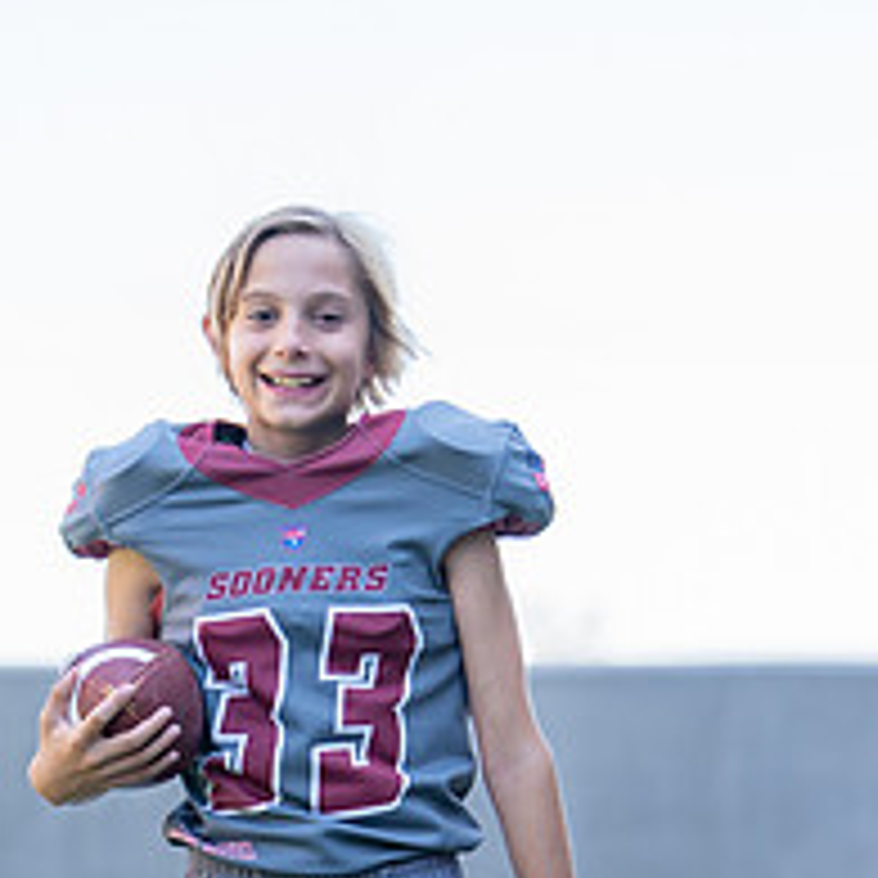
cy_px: 895
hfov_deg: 11.4
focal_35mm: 153
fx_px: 4391
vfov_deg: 11.3
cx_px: 366
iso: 100
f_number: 1.2
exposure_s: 1/1600
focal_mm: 50
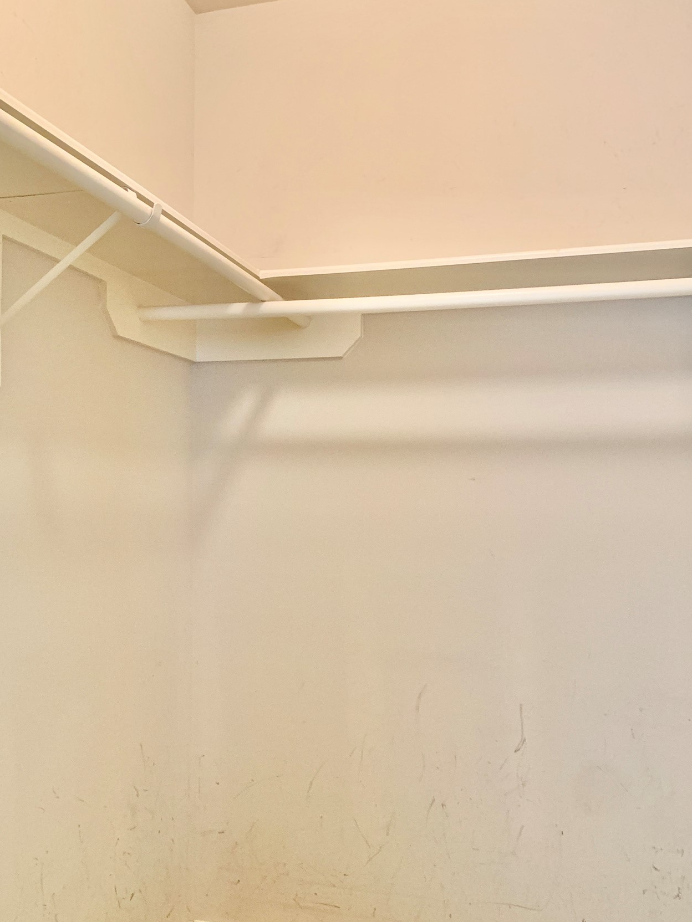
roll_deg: -0.3
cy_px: 494
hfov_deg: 44.1
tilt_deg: -0.3
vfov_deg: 56.8
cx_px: 328
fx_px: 853
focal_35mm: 32
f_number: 1.8
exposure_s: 1/40
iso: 320
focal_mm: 4.25
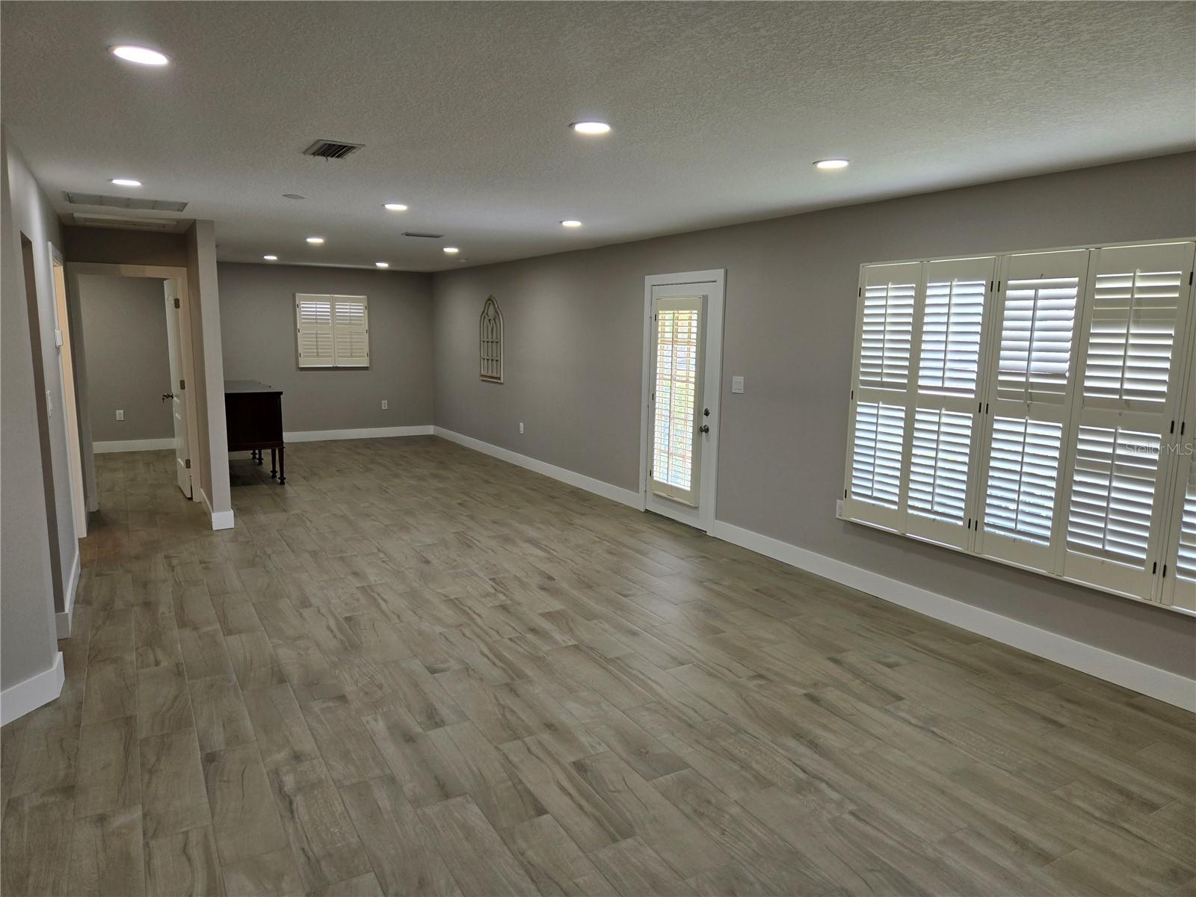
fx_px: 795
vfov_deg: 58.9
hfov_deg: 73.9
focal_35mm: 23
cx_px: 598
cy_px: 448
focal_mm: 5.4
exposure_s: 1/120
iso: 50
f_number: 1.8
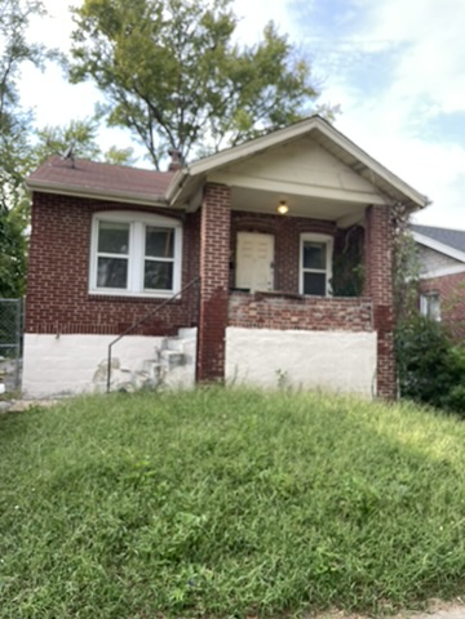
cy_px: 310
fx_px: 466
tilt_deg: +5.0
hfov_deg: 53.1
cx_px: 232
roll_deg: -0.6
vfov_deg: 67.3
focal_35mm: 26
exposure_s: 1/261
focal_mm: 4.2
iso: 32
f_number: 1.6
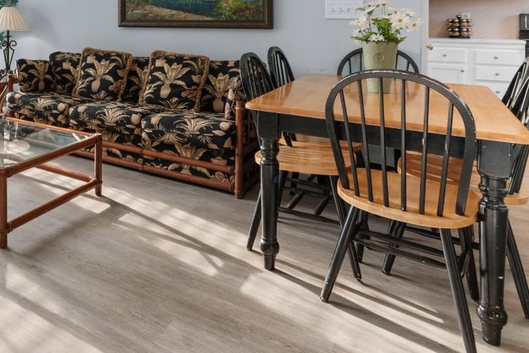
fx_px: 441
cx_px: 38
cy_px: 16
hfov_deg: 53.0
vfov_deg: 39.4
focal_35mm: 30
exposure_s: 1/10
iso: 100
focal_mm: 10
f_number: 4.5
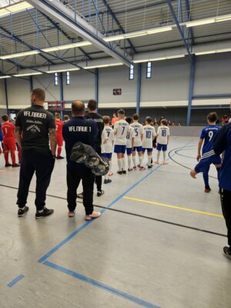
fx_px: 205
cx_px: 116
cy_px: 154
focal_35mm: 23
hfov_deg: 58.9
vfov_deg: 73.9
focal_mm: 5.4
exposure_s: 1/100
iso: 125
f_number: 1.8
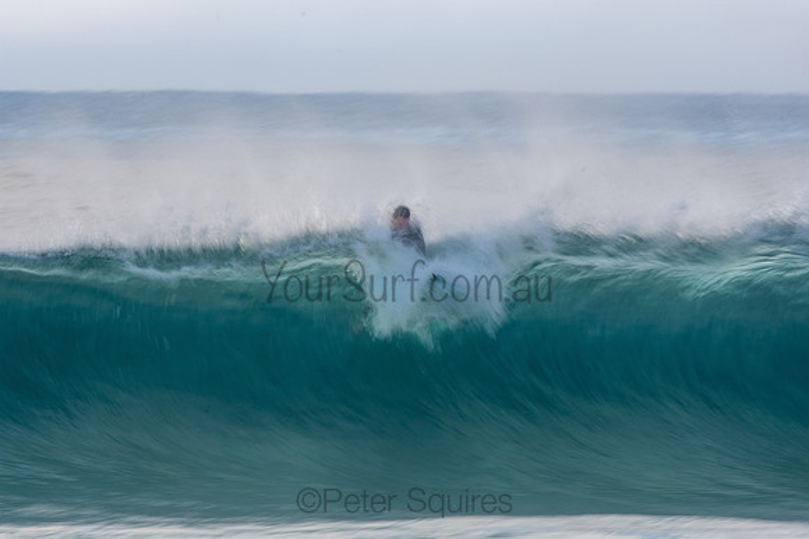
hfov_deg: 2.7
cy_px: 270
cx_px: 404
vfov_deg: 1.8
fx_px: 16857
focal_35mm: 750
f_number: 18
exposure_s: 1/20
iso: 100
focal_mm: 500
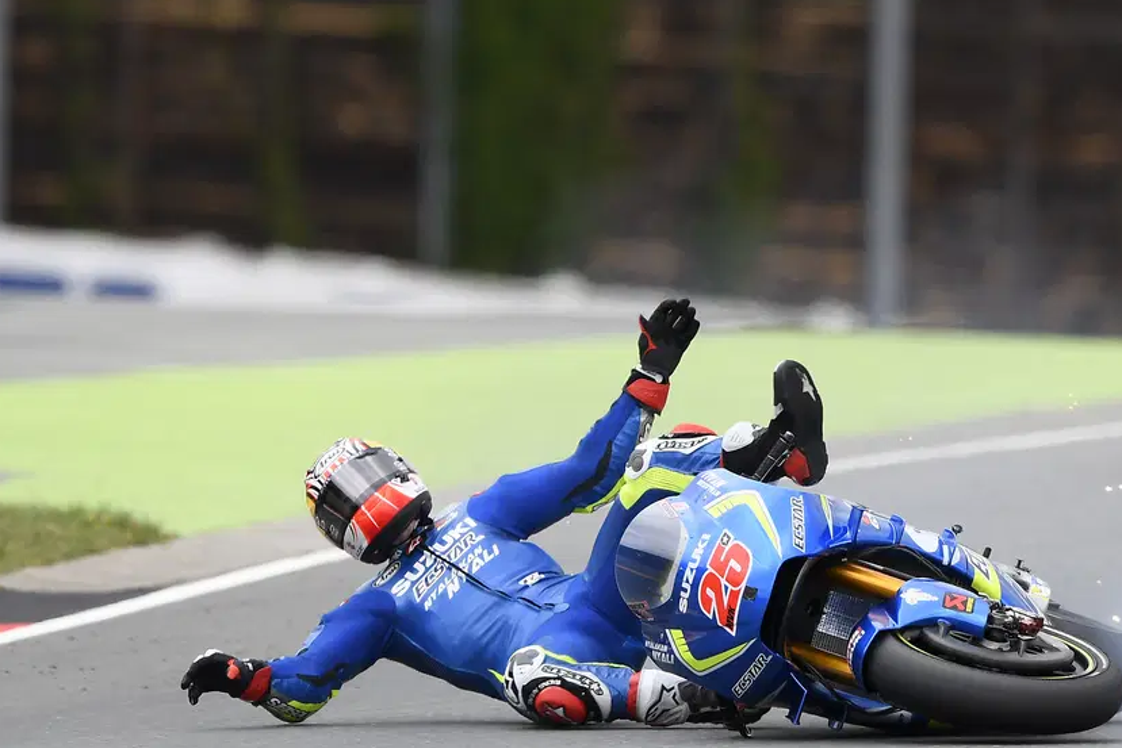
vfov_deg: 0.8
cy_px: 473
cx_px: 696
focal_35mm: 1736
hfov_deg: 1.2
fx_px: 54111
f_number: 4.5
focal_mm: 600
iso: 320
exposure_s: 1/1000
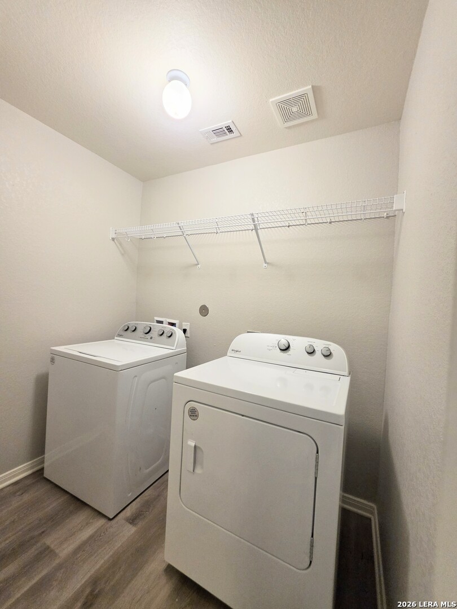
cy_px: 304
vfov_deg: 106.2
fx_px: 229
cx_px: 228
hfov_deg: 89.9
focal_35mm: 13
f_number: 1.9
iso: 200
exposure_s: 1/60
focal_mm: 2.2
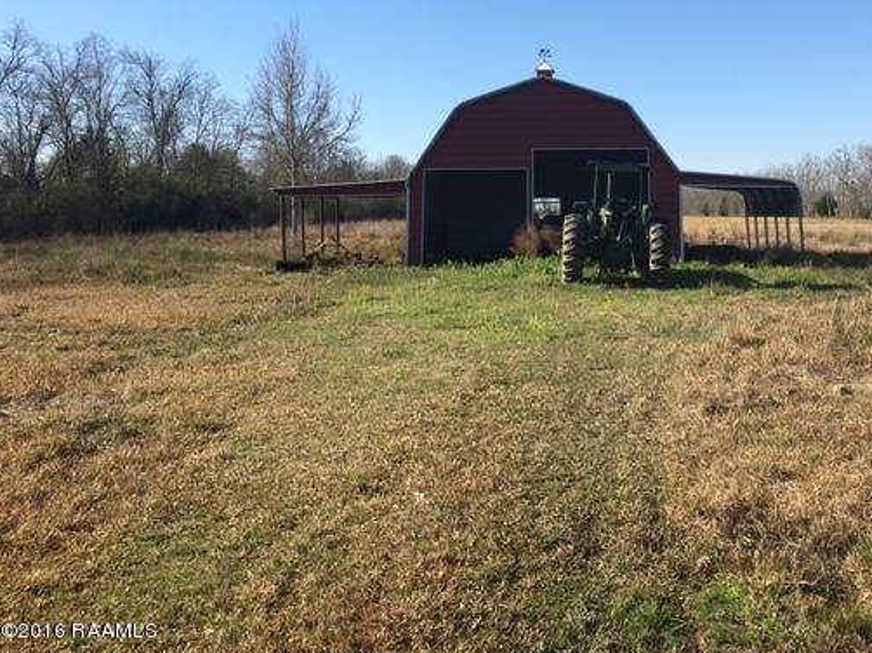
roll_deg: +0.3
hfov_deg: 49.6
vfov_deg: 38.4
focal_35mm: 37
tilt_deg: -1.3
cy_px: 248
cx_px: 547
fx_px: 932
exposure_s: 1/1241
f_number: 2.2
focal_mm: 4.15
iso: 25
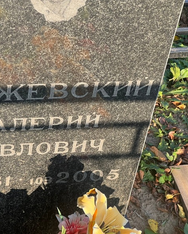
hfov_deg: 15.2
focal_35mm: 101
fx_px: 702
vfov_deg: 19.0
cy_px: 117
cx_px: 54
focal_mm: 9
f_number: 2.8
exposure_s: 1/99
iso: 40
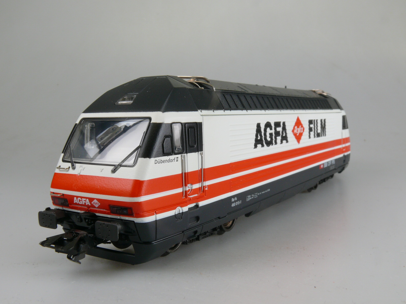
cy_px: 152
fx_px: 481
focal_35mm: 41
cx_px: 203
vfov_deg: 35.1
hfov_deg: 45.8
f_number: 11
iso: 100
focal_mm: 8.2
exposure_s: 1/13
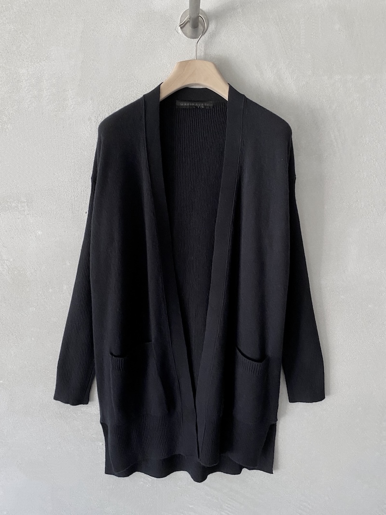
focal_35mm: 26
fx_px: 387
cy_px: 258
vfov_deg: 67.3
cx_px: 193
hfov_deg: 53.1
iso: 125
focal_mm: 4.25
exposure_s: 1/77
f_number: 1.8
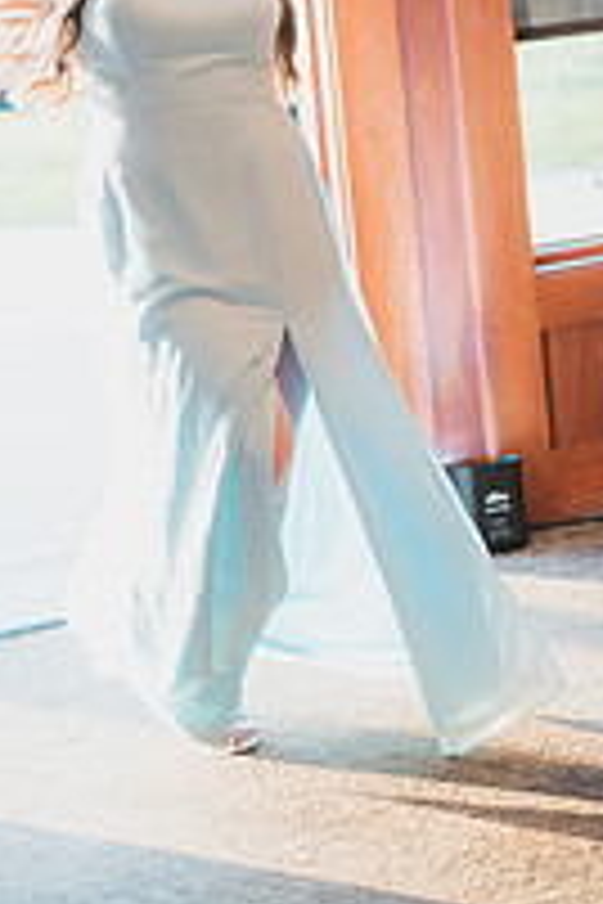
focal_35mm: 112
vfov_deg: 18.0
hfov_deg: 12.2
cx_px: 202
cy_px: 94
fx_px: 2814
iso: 1250
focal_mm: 50
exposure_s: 1/2000
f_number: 1.4
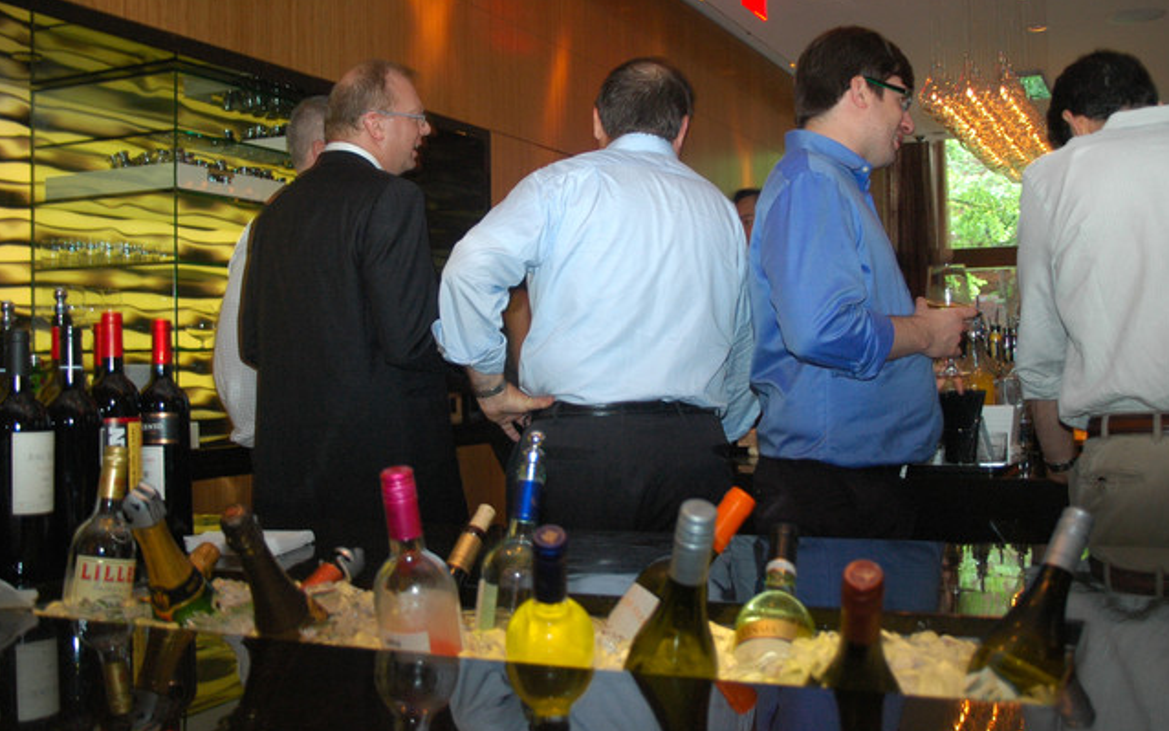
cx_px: 595
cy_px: 335
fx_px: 1260
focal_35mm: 40
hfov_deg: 49.8
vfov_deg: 32.4
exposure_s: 1/10
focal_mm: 25
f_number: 4
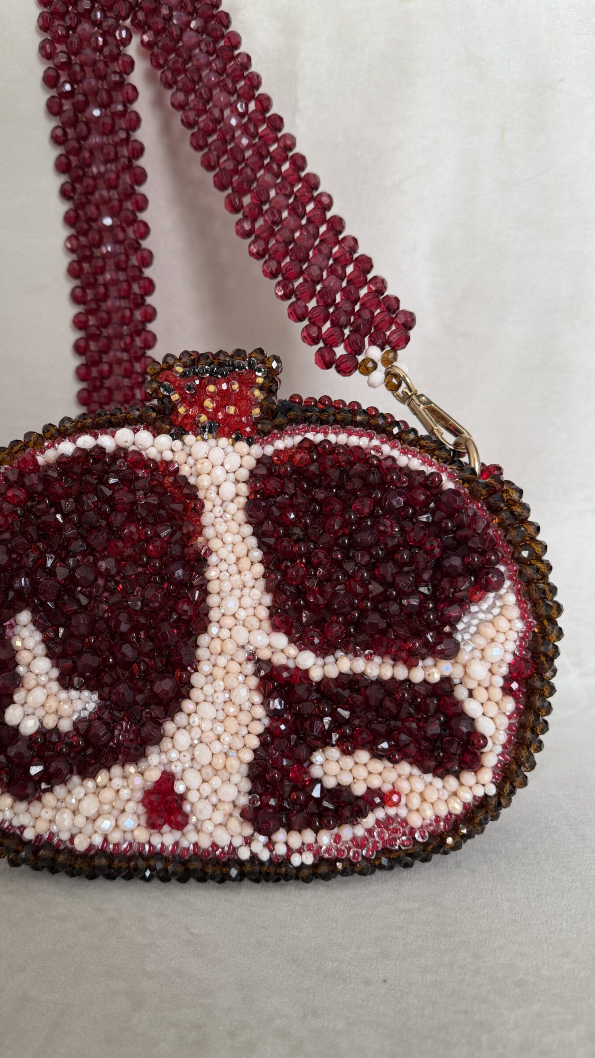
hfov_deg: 41.2
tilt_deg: -13.8
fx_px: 785
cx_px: 218
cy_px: 542
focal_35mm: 28
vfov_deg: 67.9
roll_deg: -0.5
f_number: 1.78
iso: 100
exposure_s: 1/121
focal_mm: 6.76
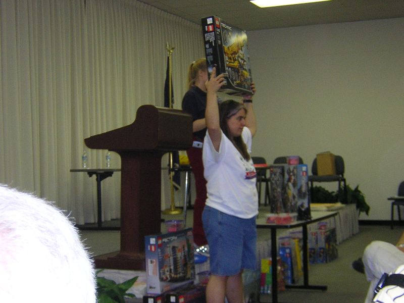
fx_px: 724
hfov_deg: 31.2
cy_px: 152
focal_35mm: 62
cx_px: 202
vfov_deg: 23.7
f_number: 3.4
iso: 400
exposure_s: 1/60.1
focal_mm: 8.1
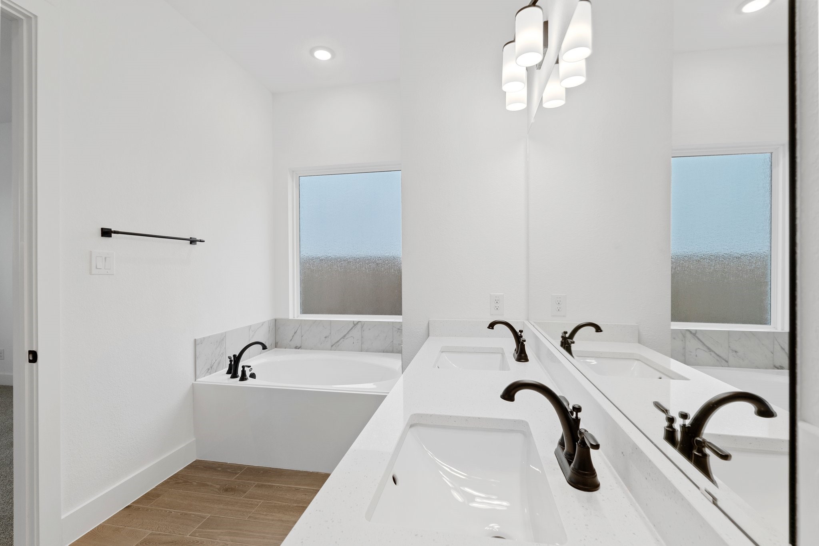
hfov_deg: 95.0
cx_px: 410
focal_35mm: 16
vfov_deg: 72.0
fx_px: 375
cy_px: 273
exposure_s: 1/13
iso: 320
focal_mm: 16.5
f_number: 9
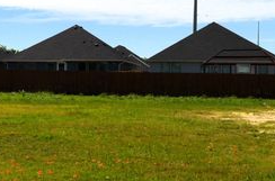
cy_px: 79
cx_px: 68
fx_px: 609
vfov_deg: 16.9
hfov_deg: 25.1
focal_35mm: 80
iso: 100
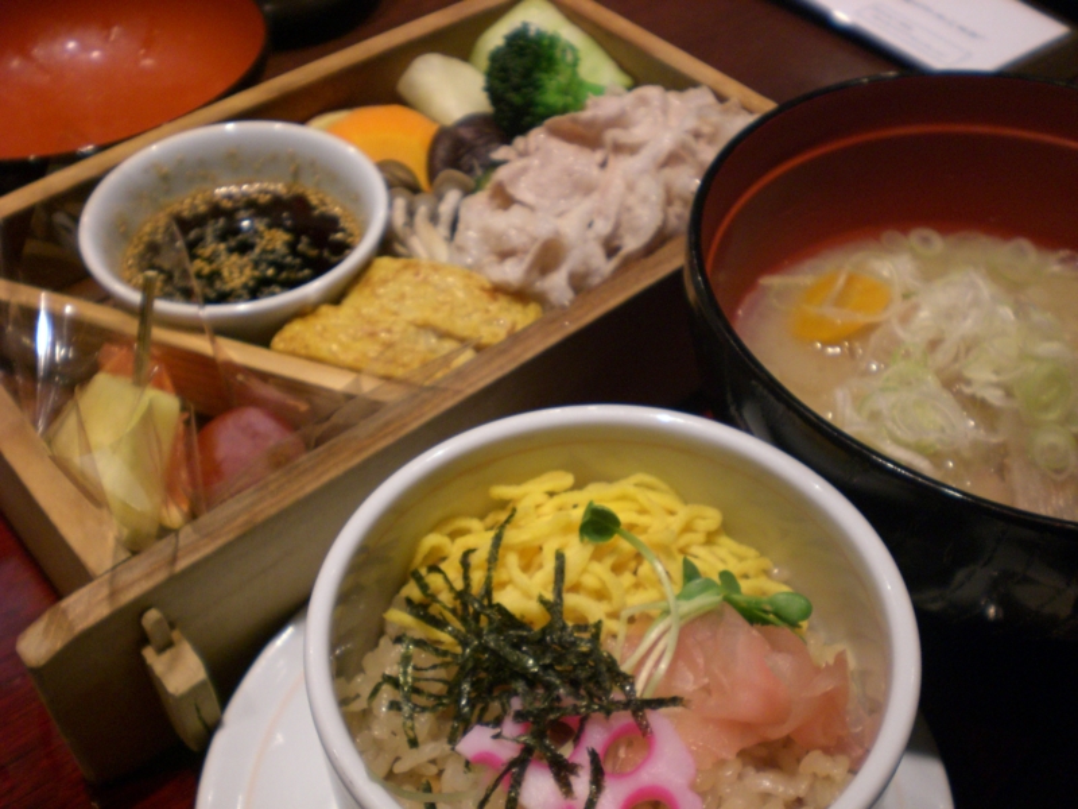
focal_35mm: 38
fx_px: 1183
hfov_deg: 49.0
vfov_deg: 37.7
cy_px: 404
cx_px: 539
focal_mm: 6.3
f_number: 3.1
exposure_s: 1/60
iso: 200
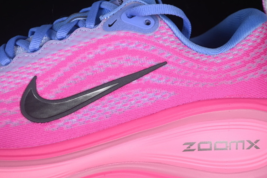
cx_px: 116
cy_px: 99
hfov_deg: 21.7
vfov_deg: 14.5
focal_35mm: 94
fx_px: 697
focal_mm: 50
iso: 160
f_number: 7.1
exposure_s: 1/80
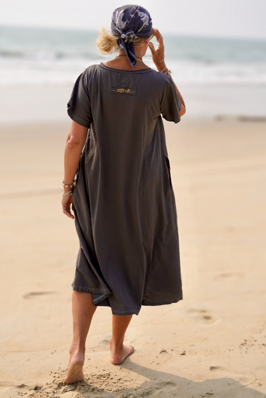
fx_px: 532
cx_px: 133
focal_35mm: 48
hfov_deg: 28.1
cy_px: 199
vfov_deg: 41.1
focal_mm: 32
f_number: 5.6
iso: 100
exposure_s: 1/800
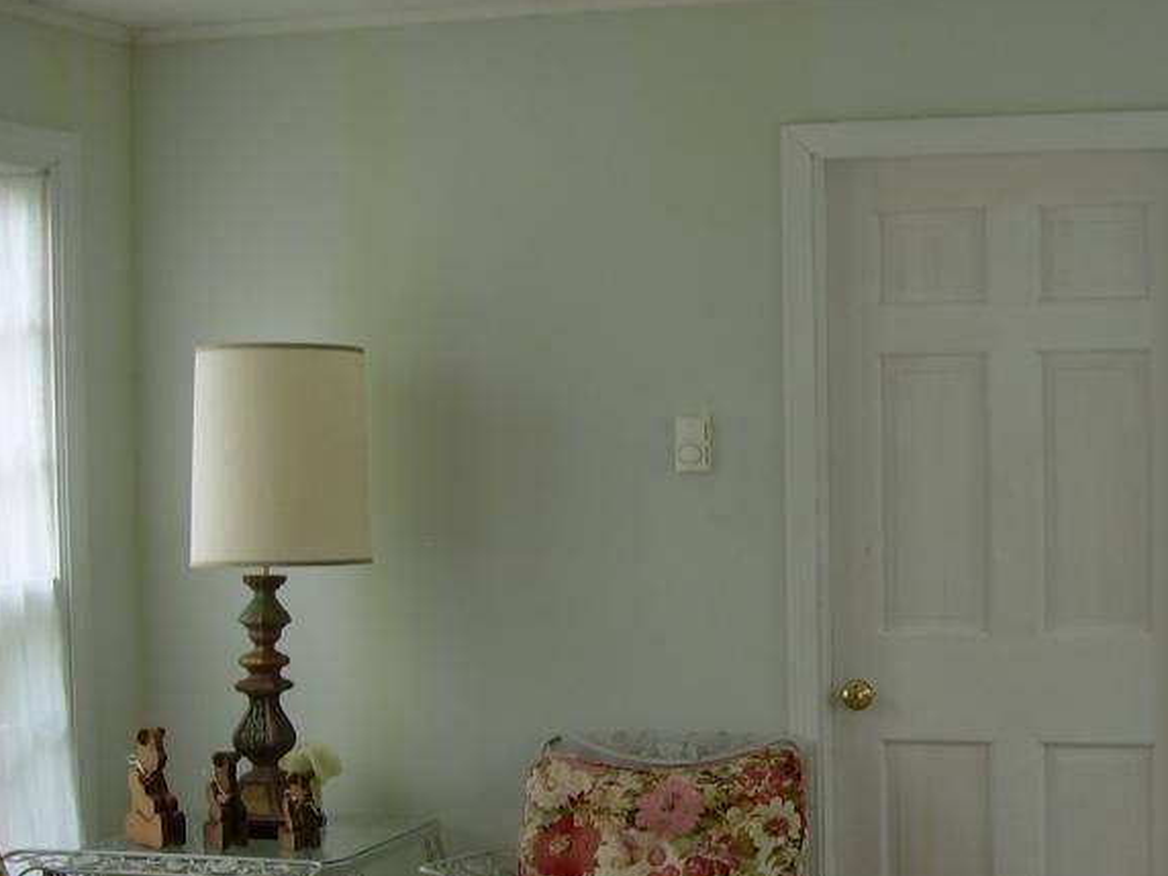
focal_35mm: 68
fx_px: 2294
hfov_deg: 28.1
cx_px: 878
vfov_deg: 21.6
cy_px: 515
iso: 50
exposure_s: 1/30
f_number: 2.8
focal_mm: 6.3
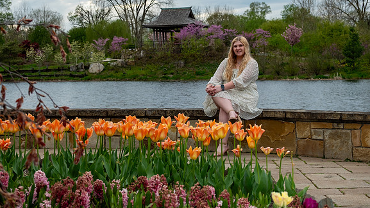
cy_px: 96
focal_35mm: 79
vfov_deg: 15.3
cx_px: 185
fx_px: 775
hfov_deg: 26.8
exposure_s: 1/400
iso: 250
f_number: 5
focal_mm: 50
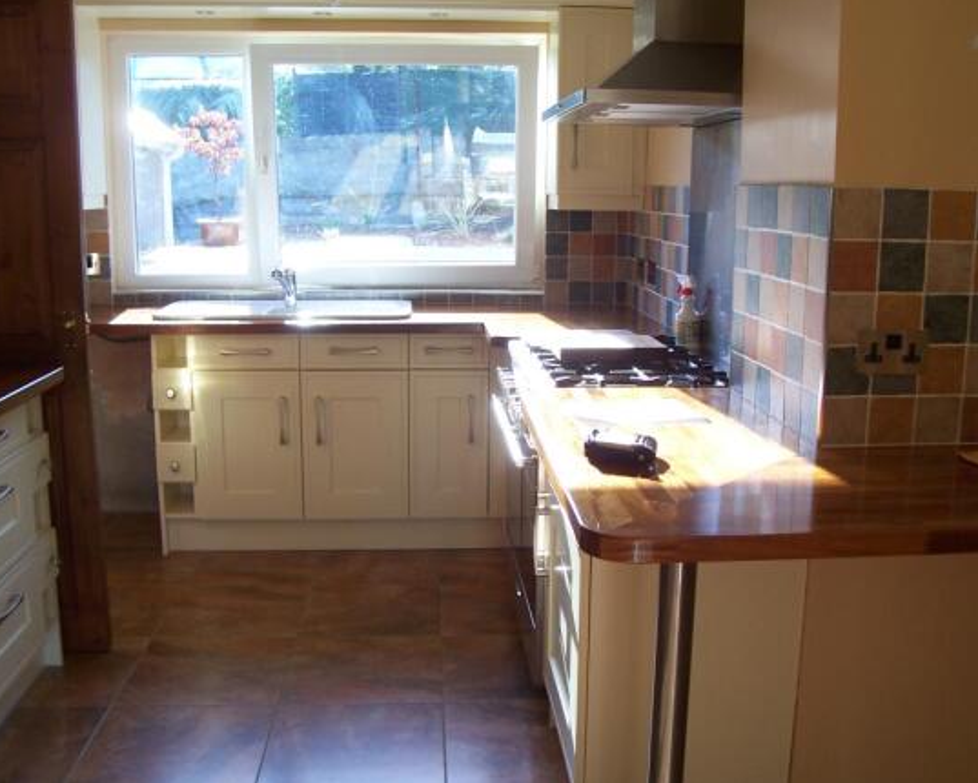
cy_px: 389
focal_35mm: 36
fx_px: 1042
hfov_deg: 50.2
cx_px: 522
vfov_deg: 41.2
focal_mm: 5.6
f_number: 2.7
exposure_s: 1/60
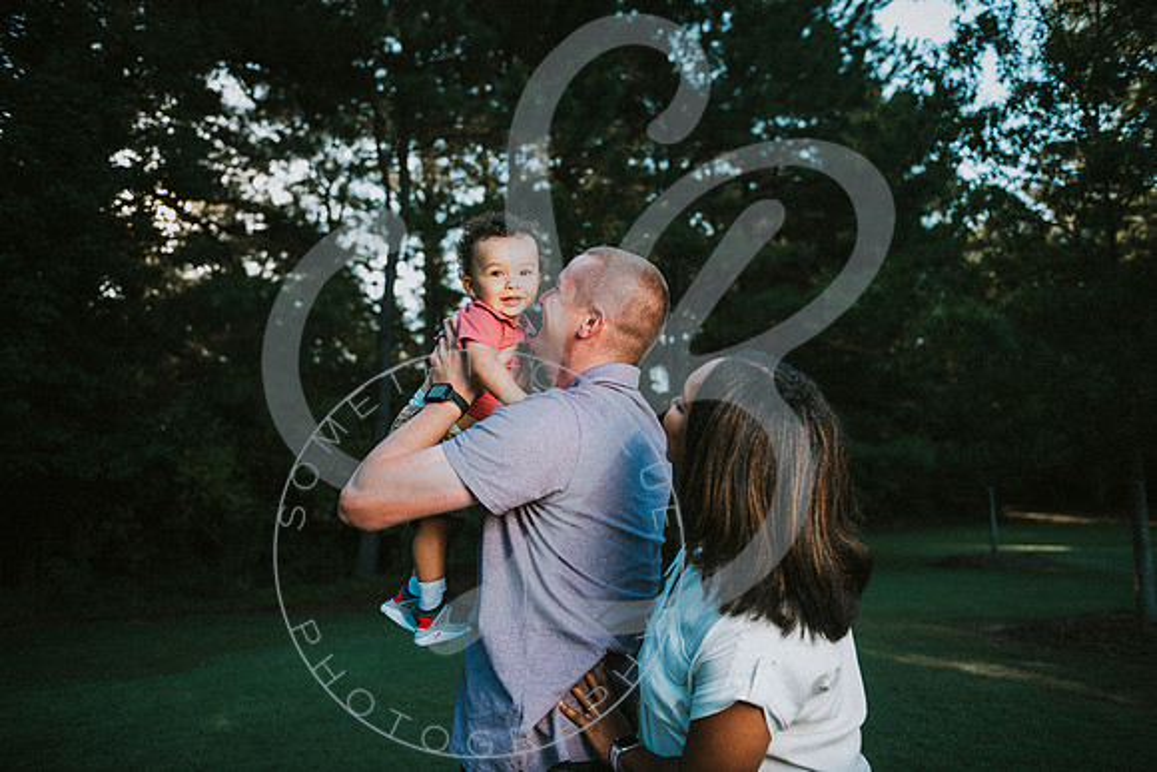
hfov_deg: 58.7
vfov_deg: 41.1
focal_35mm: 32
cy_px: 386
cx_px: 578
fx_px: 1029
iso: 100
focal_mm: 32
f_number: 2.8
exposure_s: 1/250
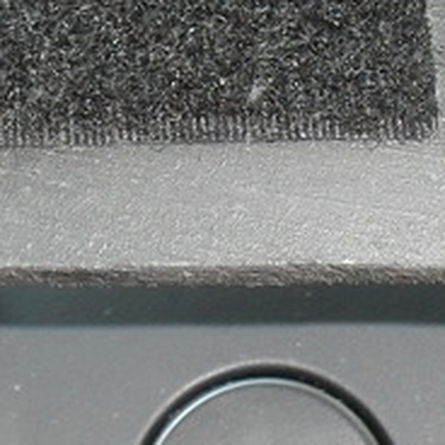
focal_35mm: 172
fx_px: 2502
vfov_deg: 10.1
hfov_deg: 10.2
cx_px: 244
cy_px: 114
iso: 160
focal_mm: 6.3
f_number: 3.2
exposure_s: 1/45
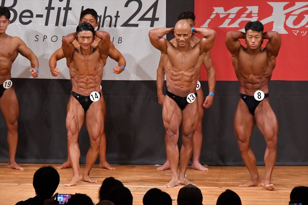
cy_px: 102
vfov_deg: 5.1
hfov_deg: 7.6
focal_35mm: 270
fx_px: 2309
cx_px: 154
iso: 8000
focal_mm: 180
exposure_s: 1/400
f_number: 5.6
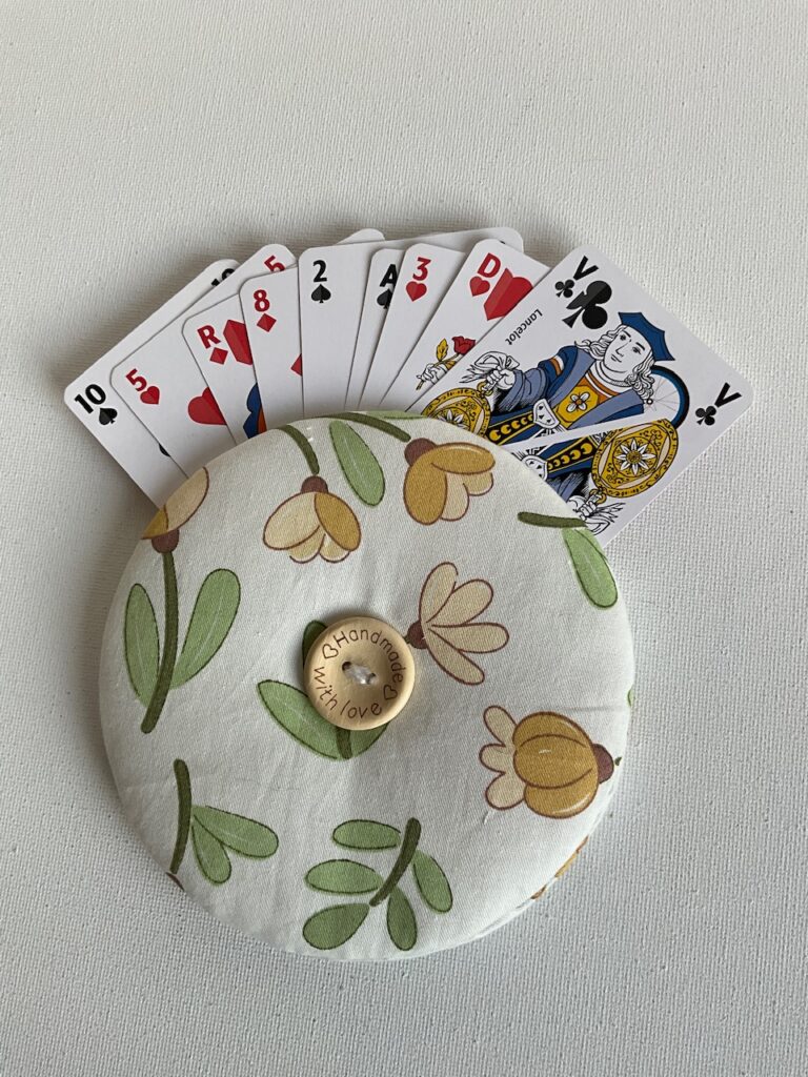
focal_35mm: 29
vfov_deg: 61.7
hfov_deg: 48.2
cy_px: 538
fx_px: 903
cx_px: 404
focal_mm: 3
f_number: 1.8
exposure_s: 1/100
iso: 32
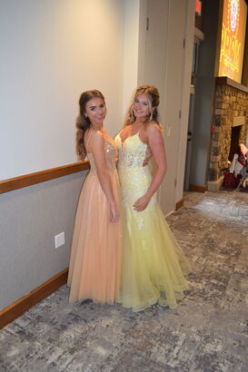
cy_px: 186
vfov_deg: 67.4
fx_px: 279
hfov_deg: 47.9
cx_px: 124
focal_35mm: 27
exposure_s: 1/60
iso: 1000
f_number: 3.5
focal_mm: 18
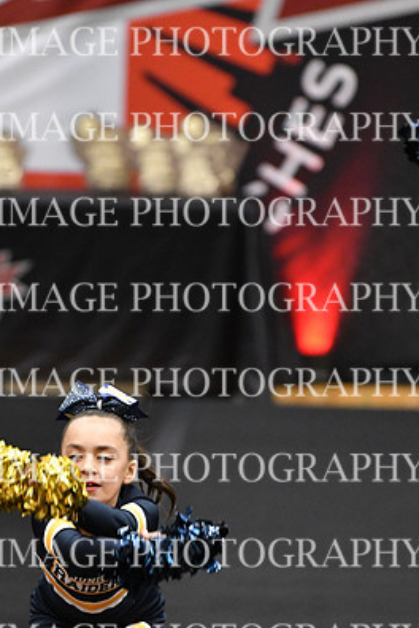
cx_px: 120
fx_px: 6703
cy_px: 425
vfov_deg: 5.4
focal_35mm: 384
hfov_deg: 3.6
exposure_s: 1/800
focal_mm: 175
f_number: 2.8
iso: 5000
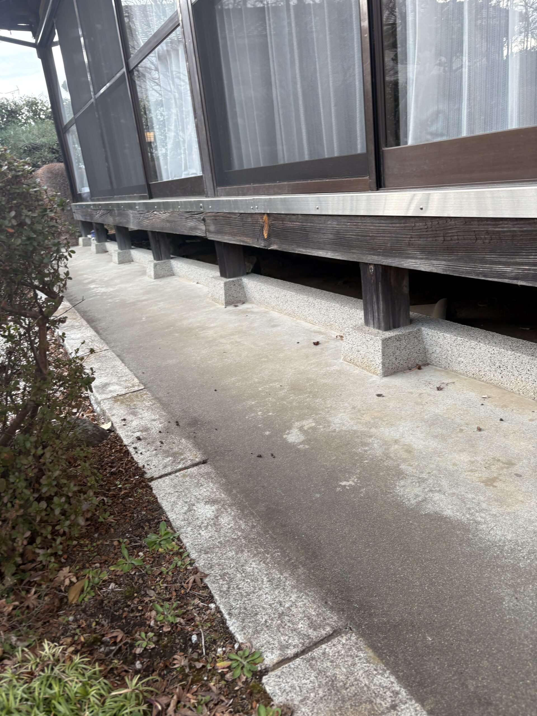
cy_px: 358
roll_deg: +8.0
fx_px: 538
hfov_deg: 53.1
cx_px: 268
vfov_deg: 67.3
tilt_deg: -20.6
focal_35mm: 26
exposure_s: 1/177
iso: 40
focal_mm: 5.96
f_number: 1.6
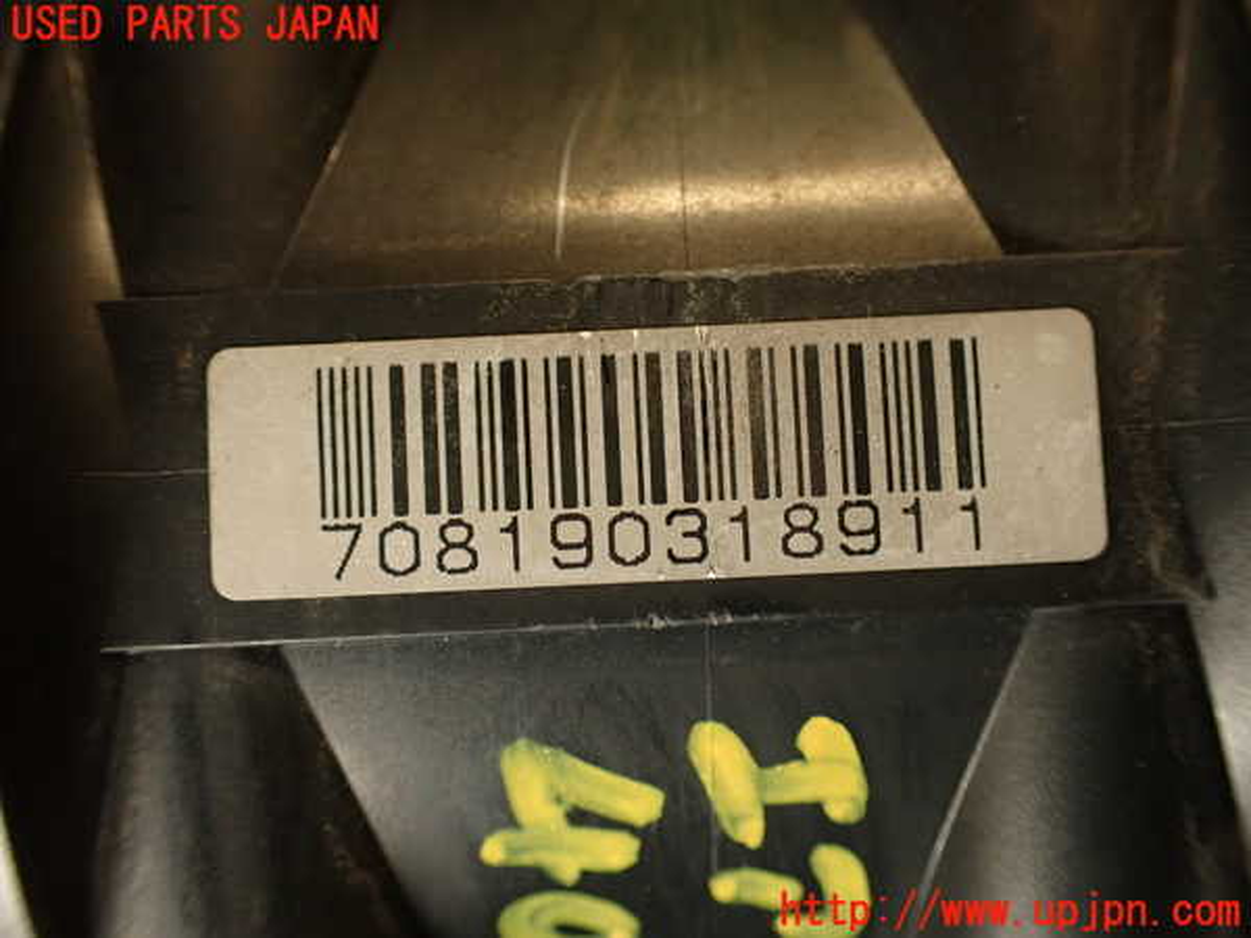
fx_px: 1084
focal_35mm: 30
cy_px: 469
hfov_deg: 60.0
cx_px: 626
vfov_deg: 46.8
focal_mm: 5.4
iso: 200
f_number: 2.3
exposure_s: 1/30
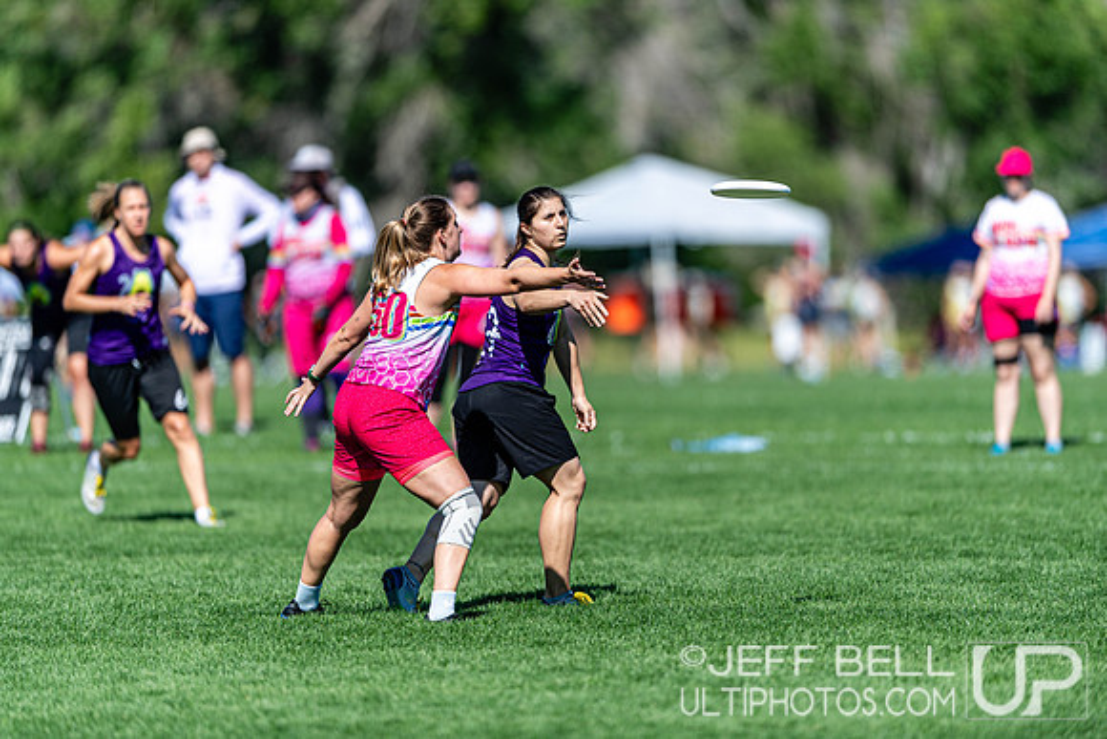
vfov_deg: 3.4
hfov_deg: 5.2
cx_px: 554
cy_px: 370
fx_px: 12302
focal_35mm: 400
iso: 100
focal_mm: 400
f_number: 2.8
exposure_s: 1/2500
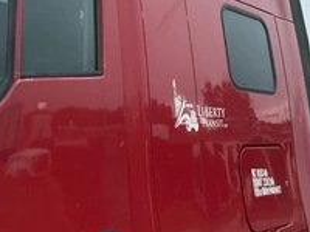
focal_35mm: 58
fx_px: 519
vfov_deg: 24.6
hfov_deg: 32.1
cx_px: 50
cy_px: 32
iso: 250
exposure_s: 1/60
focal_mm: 3
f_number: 1.8
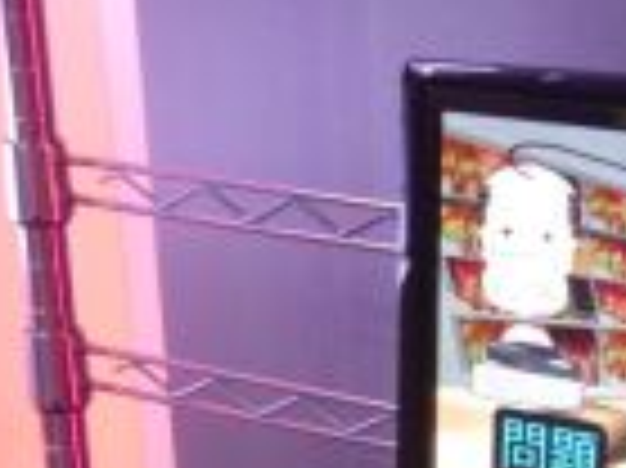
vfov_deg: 10.5
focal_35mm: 133
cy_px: 828
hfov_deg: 14.7
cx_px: 585
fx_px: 2403
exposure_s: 1/60
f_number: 4.2
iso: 1600
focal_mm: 18
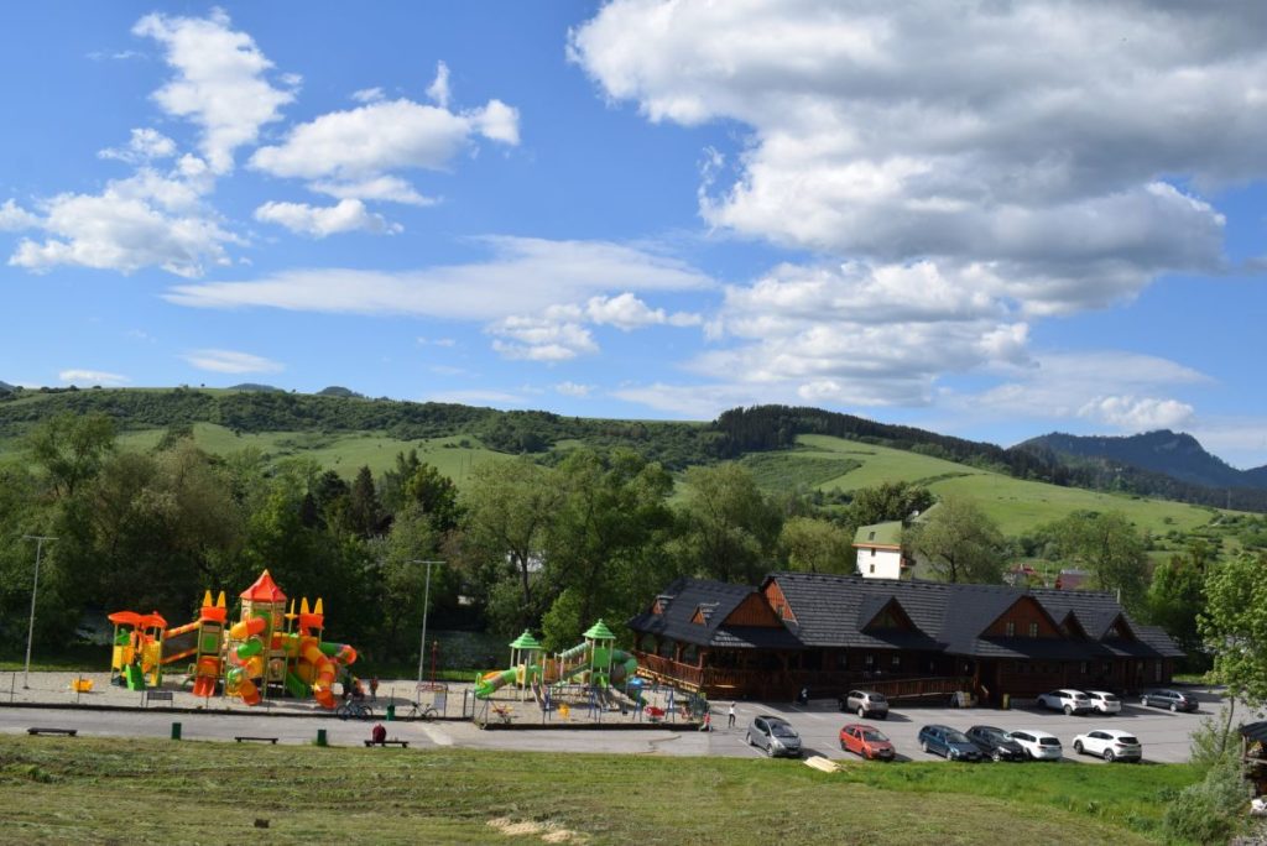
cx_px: 634
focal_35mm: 36
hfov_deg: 53.1
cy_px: 423
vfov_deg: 36.9
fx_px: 1268
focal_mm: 24
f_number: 10
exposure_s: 1/400
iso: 200
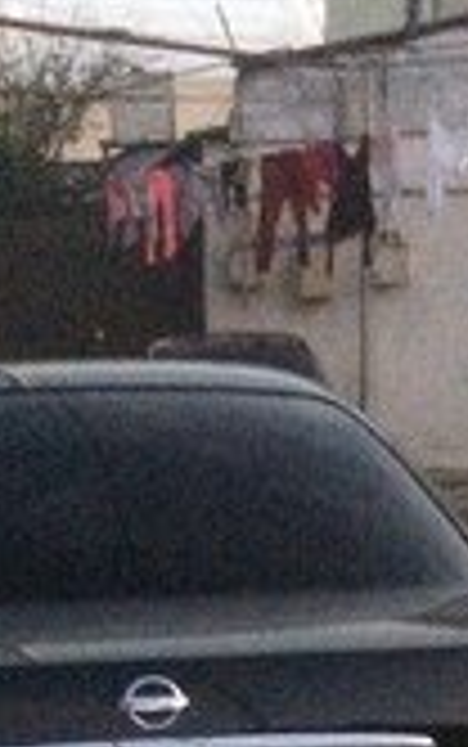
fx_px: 1874
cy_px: 864
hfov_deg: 14.2
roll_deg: -1.7
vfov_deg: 21.2
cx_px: 112
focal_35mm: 92
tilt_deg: -19.3
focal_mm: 4.15
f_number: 2.2
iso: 1000
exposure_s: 1/17
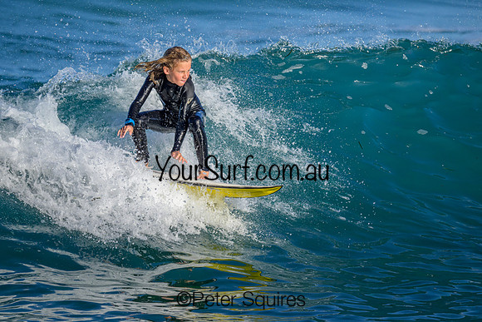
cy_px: 155
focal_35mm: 886
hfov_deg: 2.3
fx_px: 11867
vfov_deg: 1.6
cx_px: 215
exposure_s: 1/2000
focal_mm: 800
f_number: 8
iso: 560
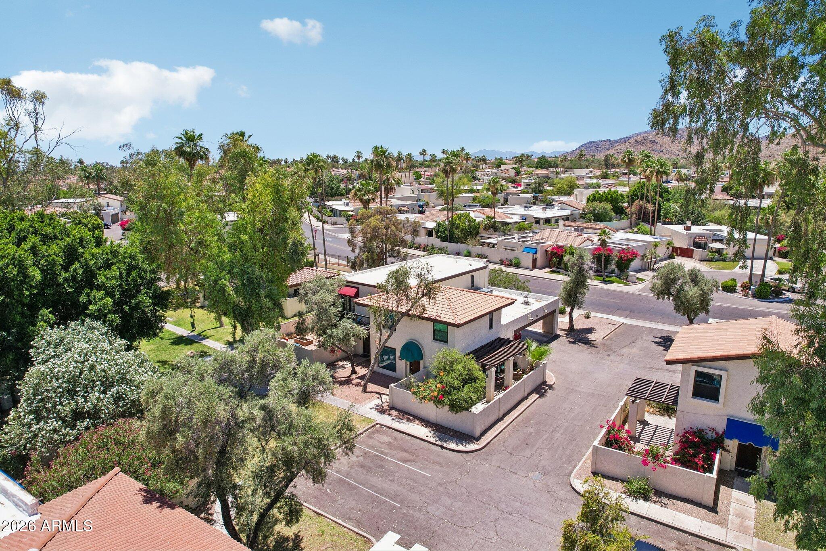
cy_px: 276
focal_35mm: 22
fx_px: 505
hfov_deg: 78.6
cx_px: 413
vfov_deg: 57.2
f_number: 2.8
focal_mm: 8.4
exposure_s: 1/1250
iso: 100
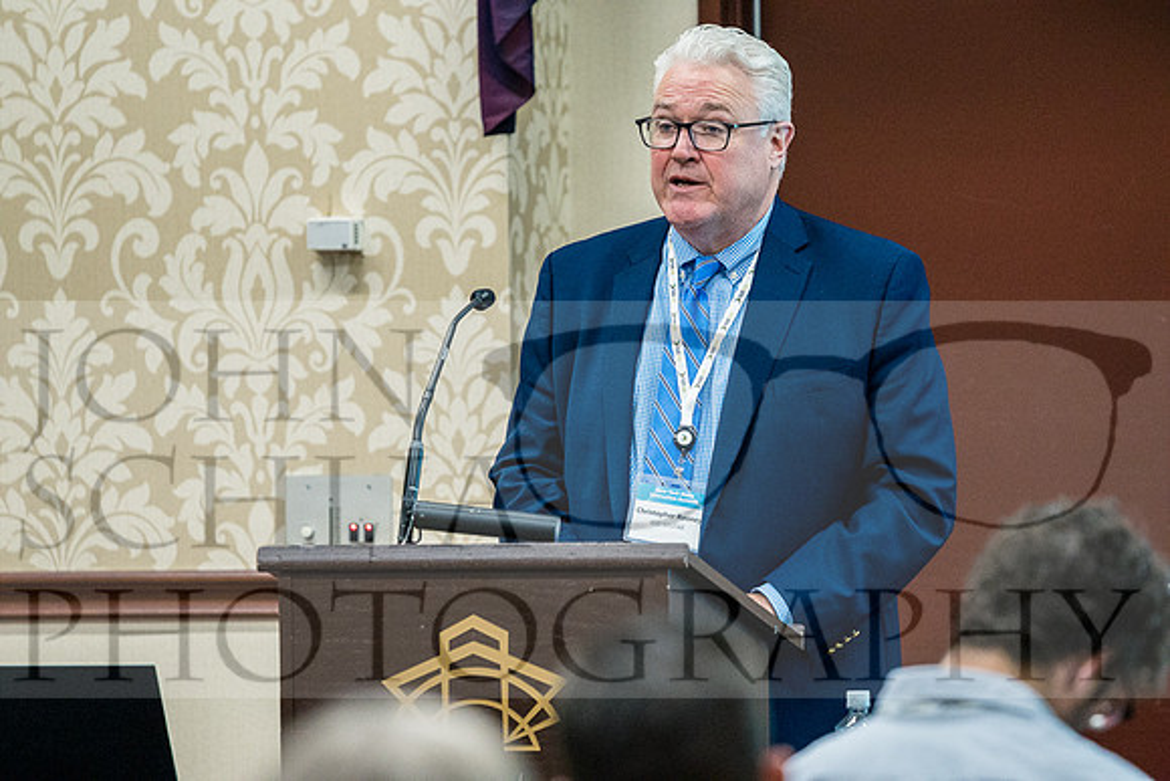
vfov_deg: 4.6
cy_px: 390
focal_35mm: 300
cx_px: 585
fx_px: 9752
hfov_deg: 6.9
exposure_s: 1/125
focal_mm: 200
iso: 3200
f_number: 3.5
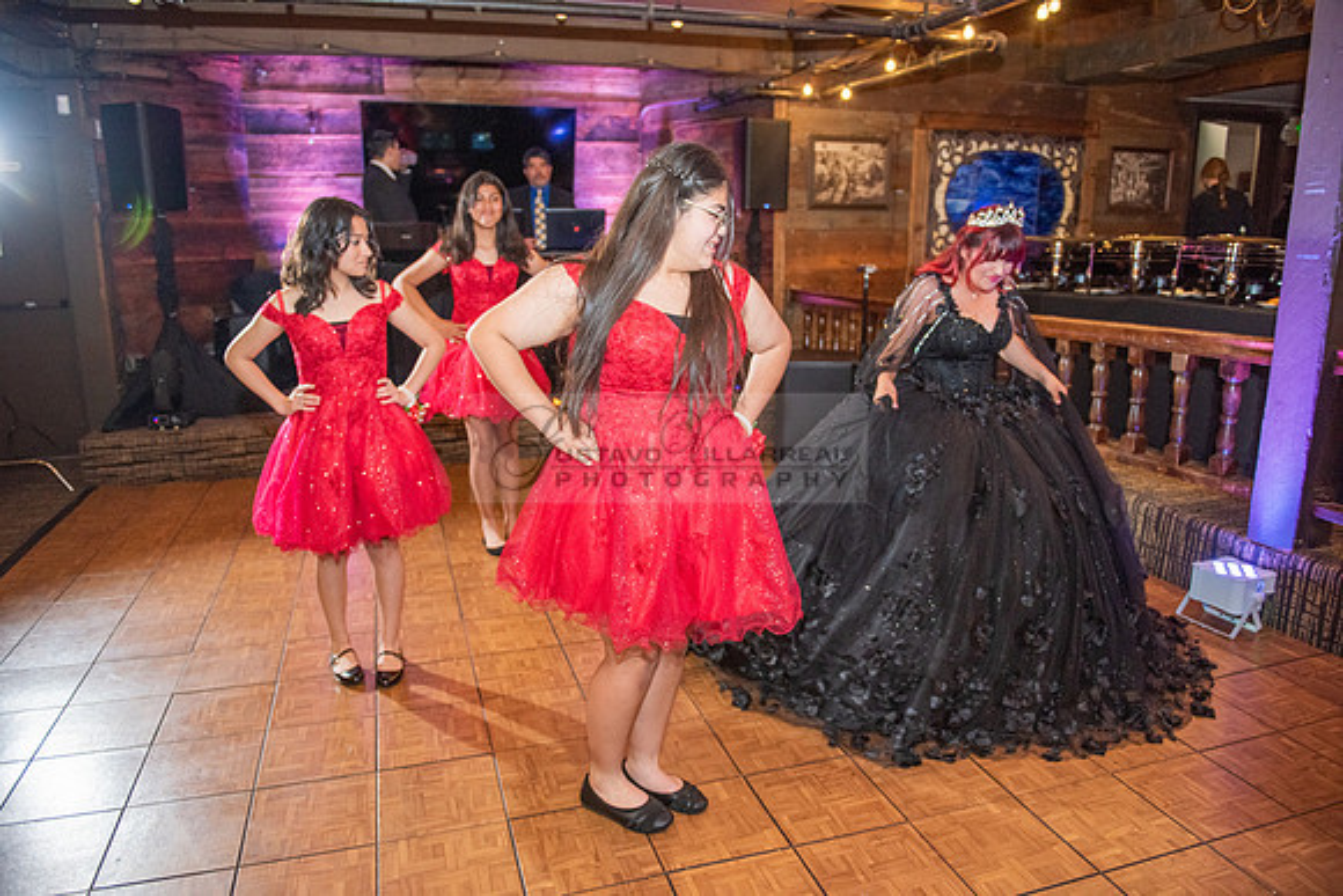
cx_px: 672
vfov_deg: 53.2
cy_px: 448
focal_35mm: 24
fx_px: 896
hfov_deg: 73.7
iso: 1250
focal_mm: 24
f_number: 2.8
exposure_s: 1/160
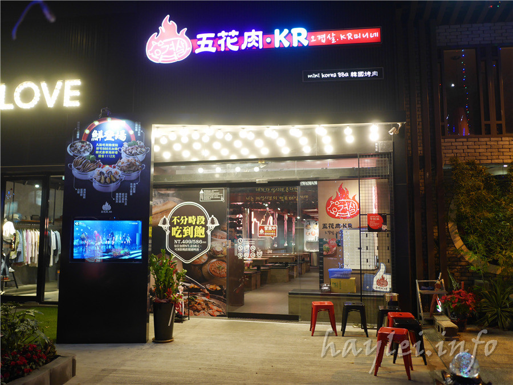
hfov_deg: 60.0
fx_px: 445
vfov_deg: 46.8
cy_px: 192
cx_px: 256
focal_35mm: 30
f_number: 1.7
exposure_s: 1/60
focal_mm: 15
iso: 400
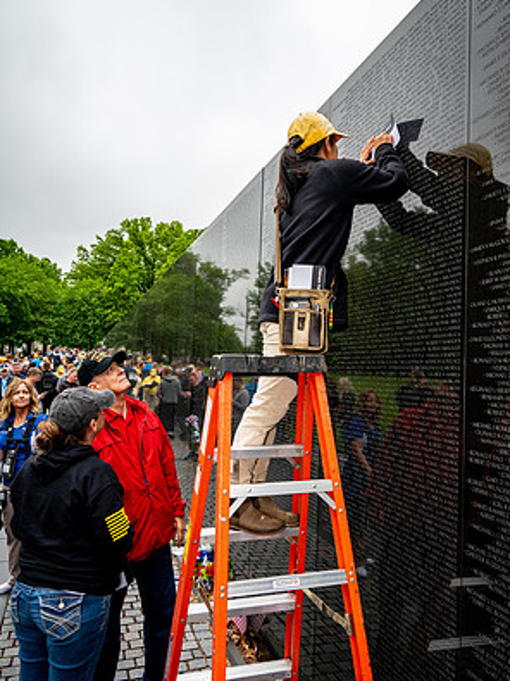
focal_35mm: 29
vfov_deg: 61.7
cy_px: 340
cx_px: 254
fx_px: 570
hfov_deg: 48.2
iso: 560
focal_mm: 26.5
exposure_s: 1/640
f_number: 8
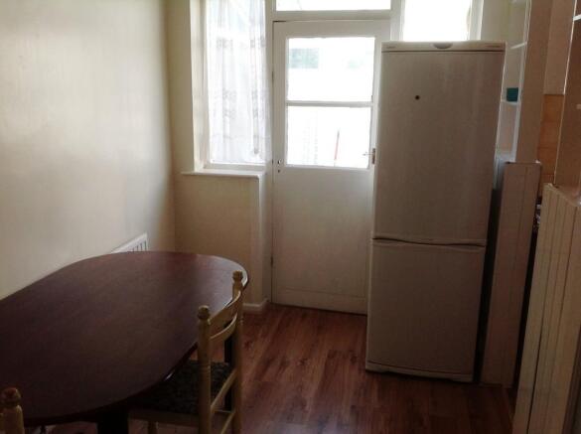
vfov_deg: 40.6
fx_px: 587
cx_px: 290
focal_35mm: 35
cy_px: 217
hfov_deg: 52.7
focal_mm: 4.28
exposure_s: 1/60
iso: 80
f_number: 2.4
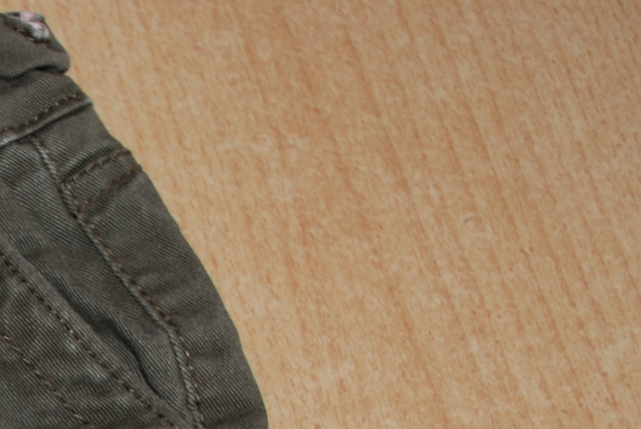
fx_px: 2495
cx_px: -347
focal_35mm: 140
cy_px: 764
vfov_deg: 9.4
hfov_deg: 13.7
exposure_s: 1/60
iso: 200
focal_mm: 26
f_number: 4
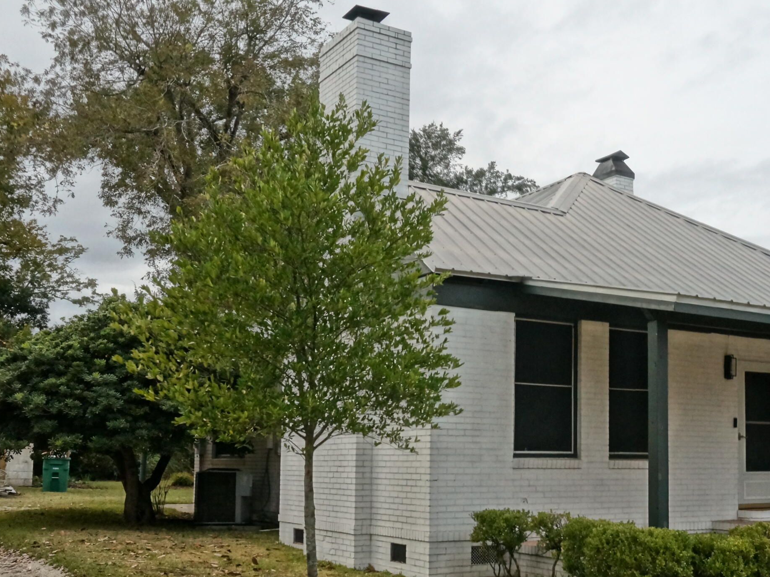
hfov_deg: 39.6
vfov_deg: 30.6
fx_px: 1045
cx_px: 555
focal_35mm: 47
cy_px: 391
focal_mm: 20
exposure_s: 1/2000
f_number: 8
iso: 3200
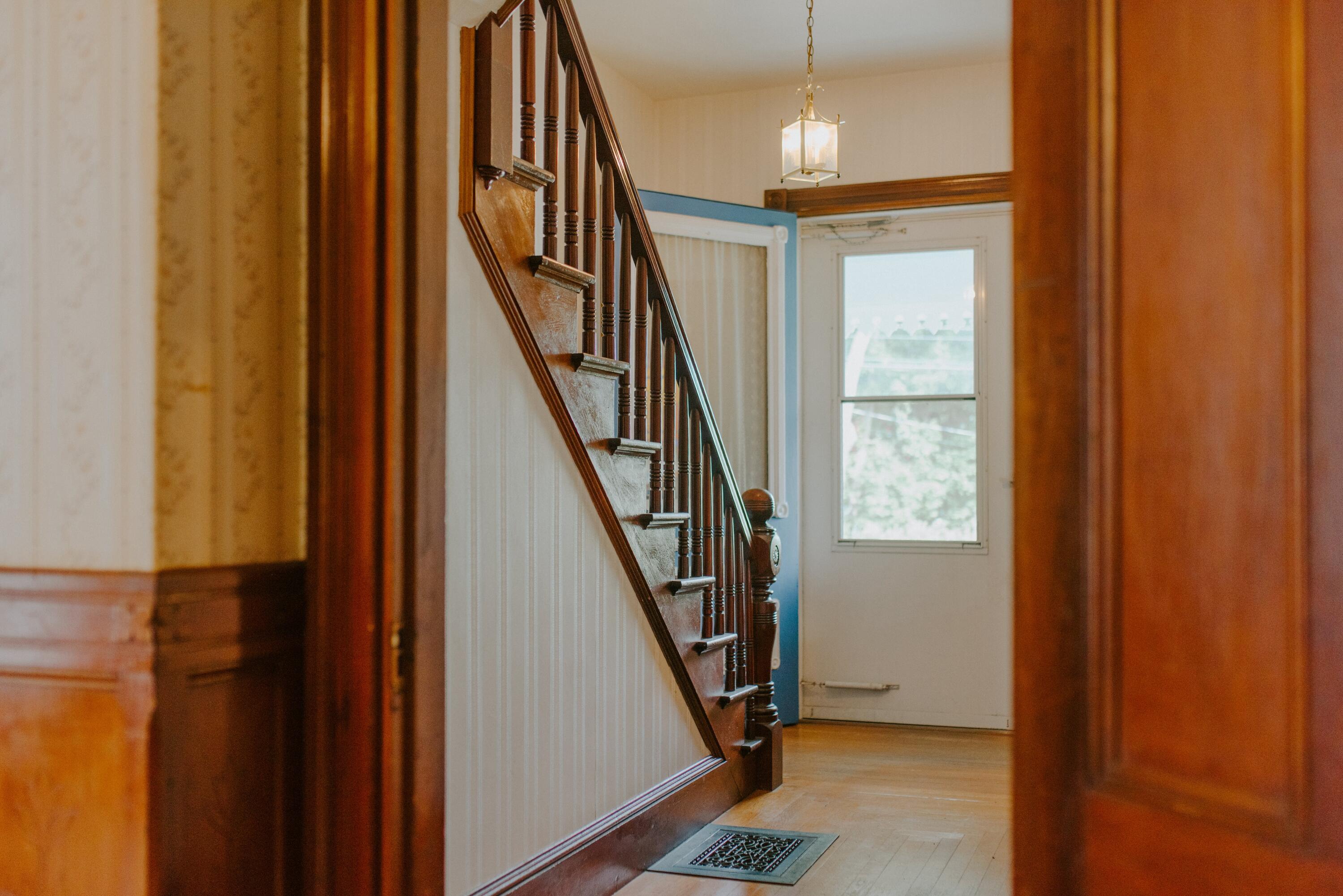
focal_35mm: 35
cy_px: 448
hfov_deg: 54.4
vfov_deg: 37.9
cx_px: 672
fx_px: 1306
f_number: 2.2
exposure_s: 1/320
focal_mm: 35
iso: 400
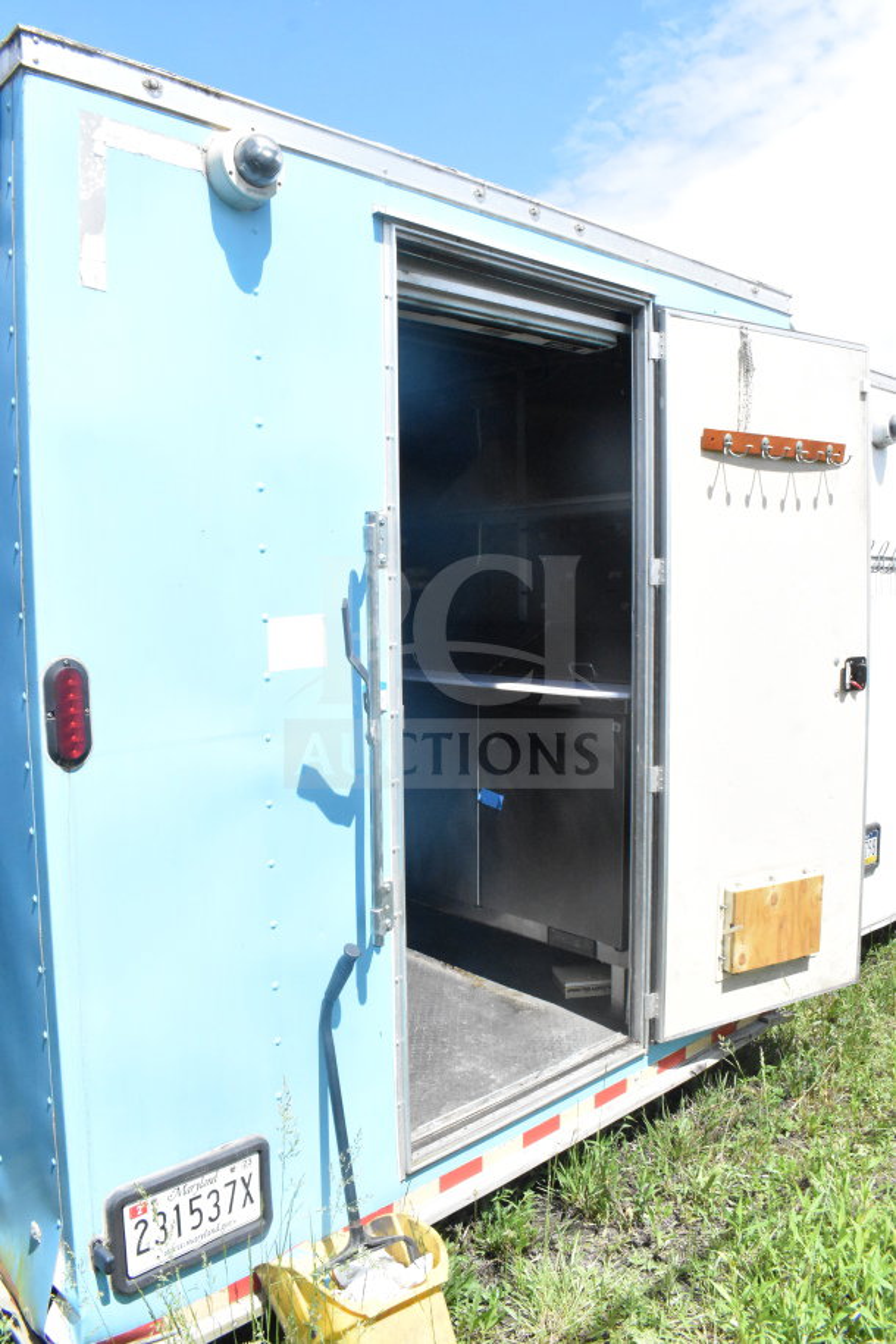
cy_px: 672
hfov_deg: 47.9
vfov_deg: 67.4
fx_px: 1008
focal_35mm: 27
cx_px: 448
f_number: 13
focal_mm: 18
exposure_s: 1/3200
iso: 6400
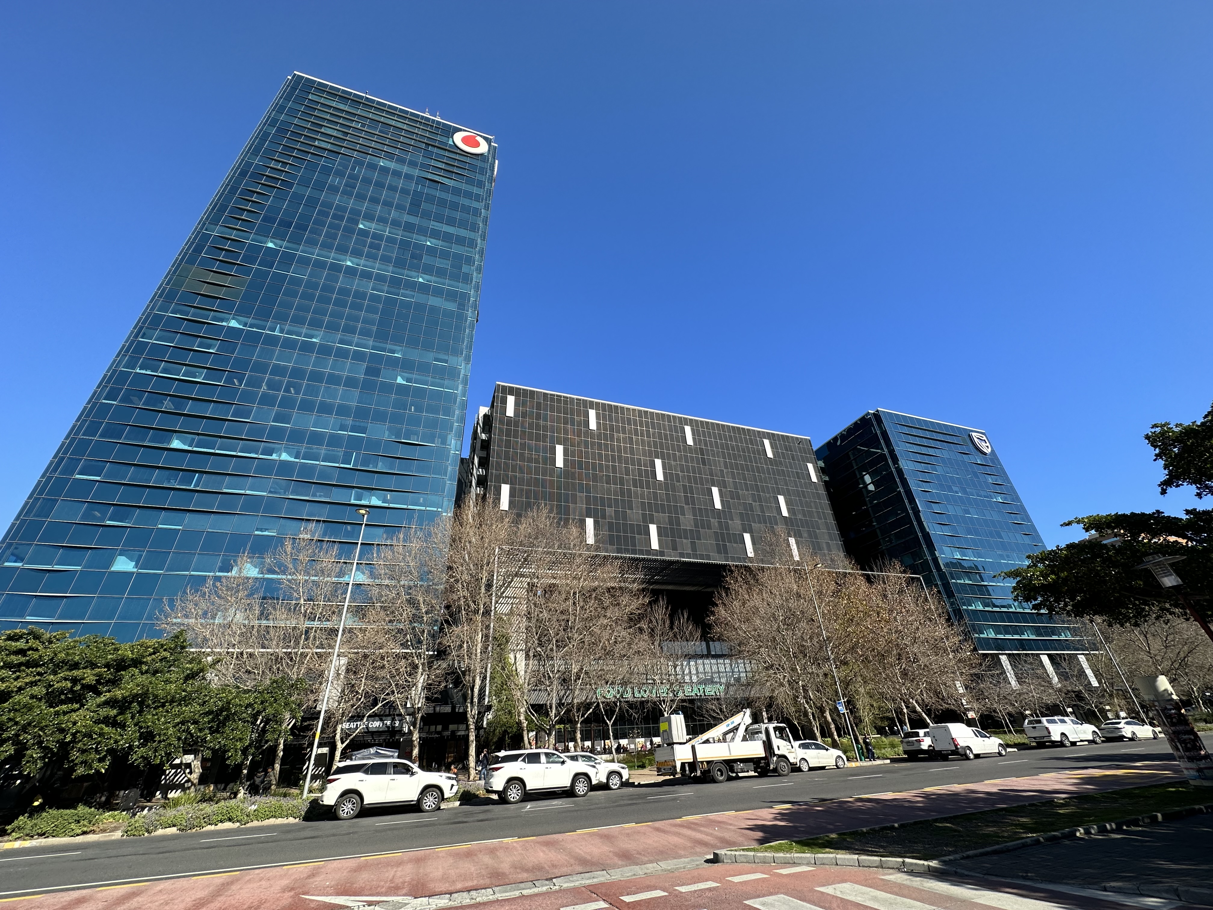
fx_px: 491
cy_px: 455
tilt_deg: +31.0
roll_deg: +4.2
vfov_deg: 85.7
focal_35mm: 14
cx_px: 606
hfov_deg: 102.1
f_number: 2.2
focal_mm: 2.22
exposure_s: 1/882
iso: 40
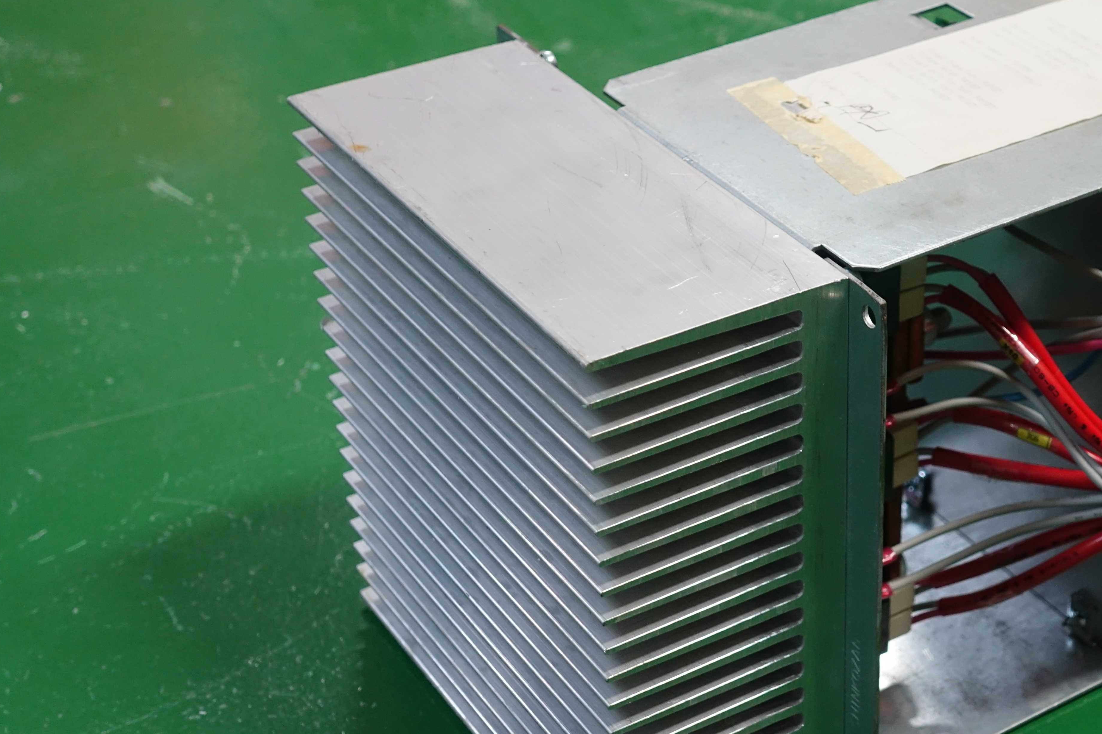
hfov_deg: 28.1
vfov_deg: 19.2
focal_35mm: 71
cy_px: 464
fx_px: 2173
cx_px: 806
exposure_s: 1/25
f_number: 2.8
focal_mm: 17.49
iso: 800
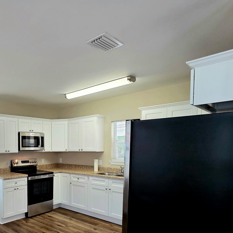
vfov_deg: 63.2
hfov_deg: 54.7
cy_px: 158
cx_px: 15
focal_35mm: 24
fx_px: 183
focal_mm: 2.2
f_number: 1.9
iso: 125
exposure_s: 1/120
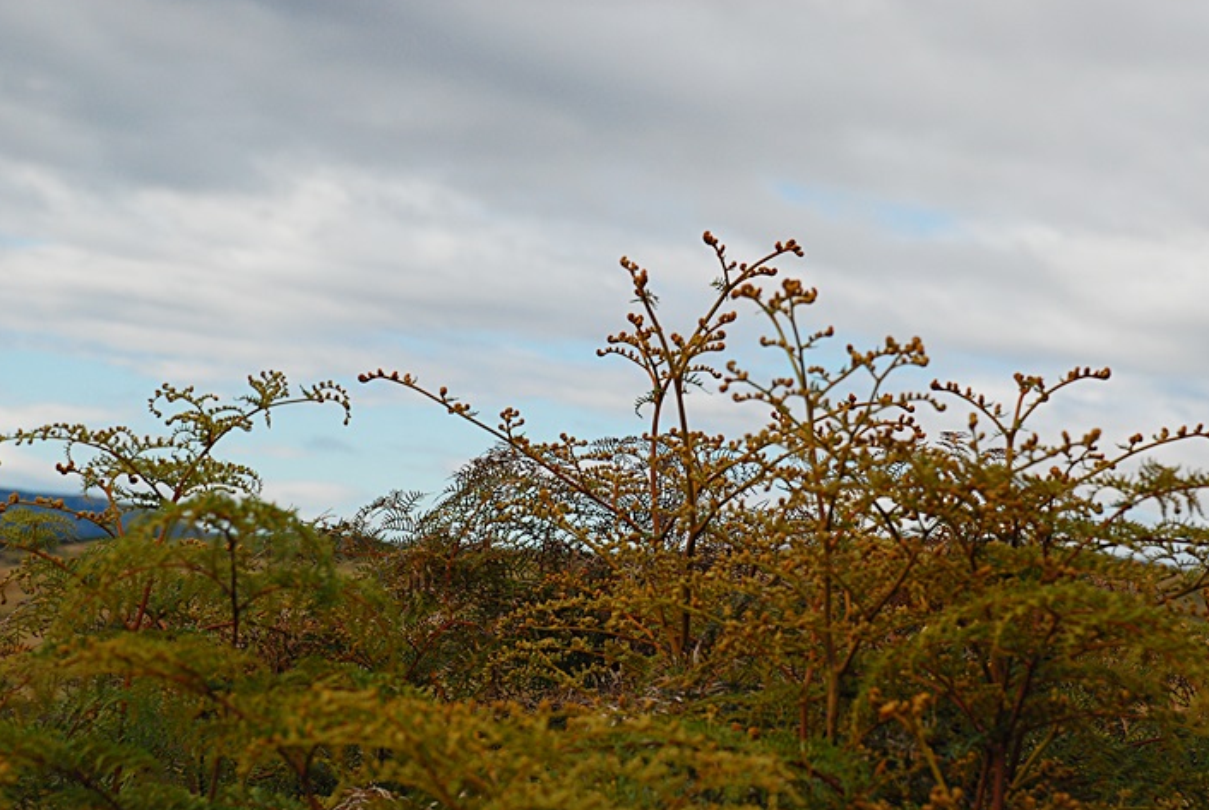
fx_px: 4002
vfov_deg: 11.6
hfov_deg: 17.2
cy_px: 440
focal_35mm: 119
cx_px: 646
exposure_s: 1/1250
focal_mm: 70
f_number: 6.3
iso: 400
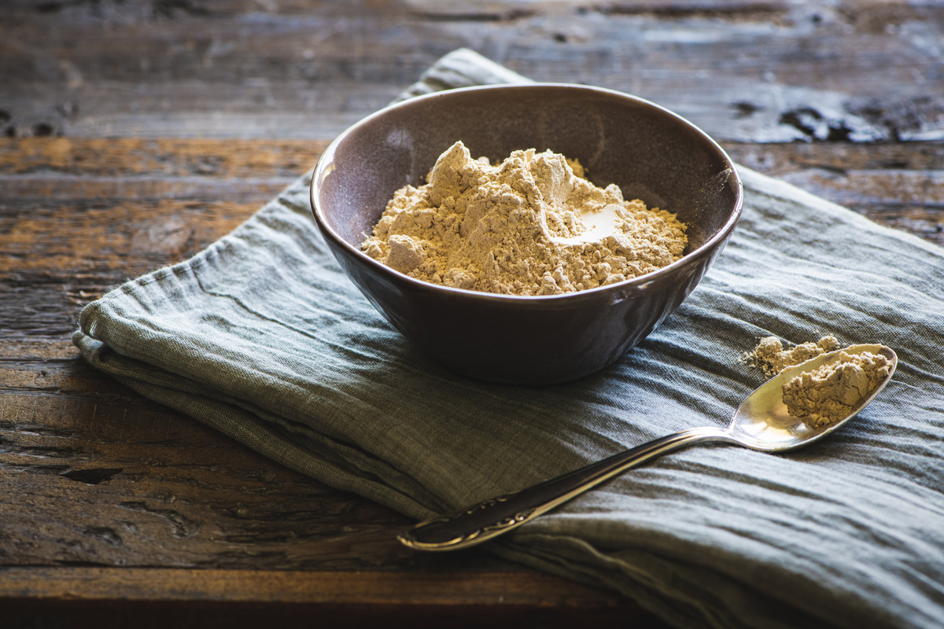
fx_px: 2753
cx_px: 472
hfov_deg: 19.5
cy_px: 314
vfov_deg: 13.0
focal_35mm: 105
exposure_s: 1/6
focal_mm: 105
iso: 100
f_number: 8
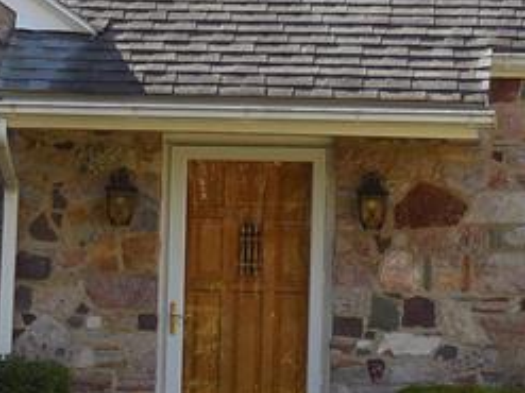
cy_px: 198
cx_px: 291
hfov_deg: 9.2
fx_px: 3274
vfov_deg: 6.9
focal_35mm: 216
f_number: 4.3
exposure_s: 1/160
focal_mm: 9.4
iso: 125
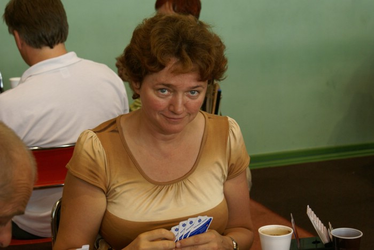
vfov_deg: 16.6
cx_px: 187
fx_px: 858
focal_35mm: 82
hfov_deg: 24.6
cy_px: 125
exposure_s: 1/30
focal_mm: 55
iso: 400
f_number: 5.6
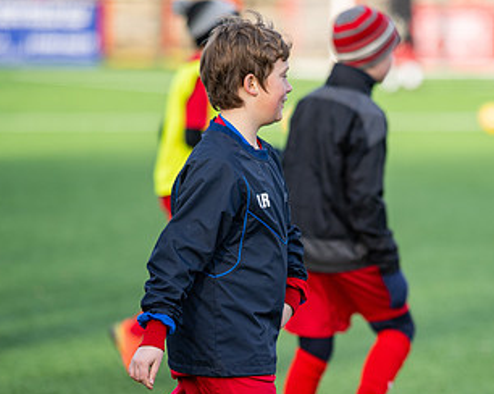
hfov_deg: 6.9
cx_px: 354
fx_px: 4089
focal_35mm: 280
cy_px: 326
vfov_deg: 5.5
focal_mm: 135
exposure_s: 1/1600
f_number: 1.8
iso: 100
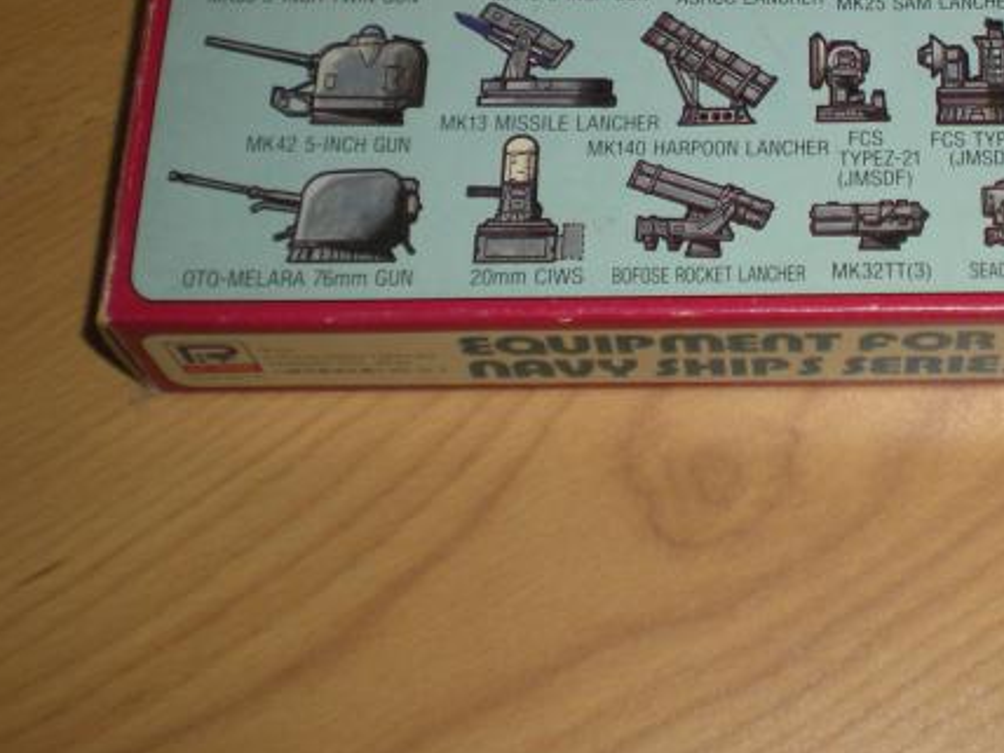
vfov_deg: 20.4
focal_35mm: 71
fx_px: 2059
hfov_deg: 26.5
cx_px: 901
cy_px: 115
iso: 64
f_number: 3.1
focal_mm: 6.3
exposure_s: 1/60
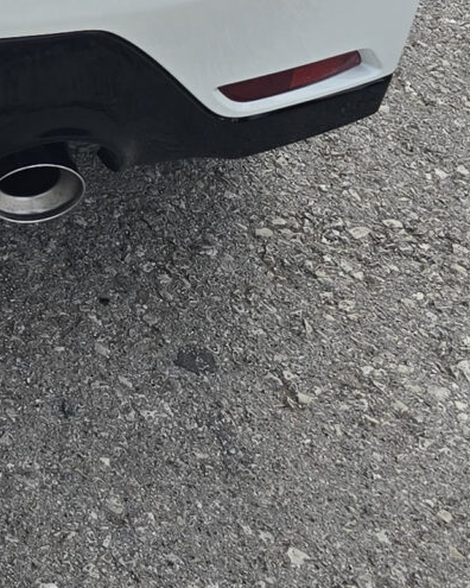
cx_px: -566
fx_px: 2017
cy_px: -447
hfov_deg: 11.5
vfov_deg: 14.7
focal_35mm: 116
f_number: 1.7
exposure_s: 1/141
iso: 12
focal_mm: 6.3
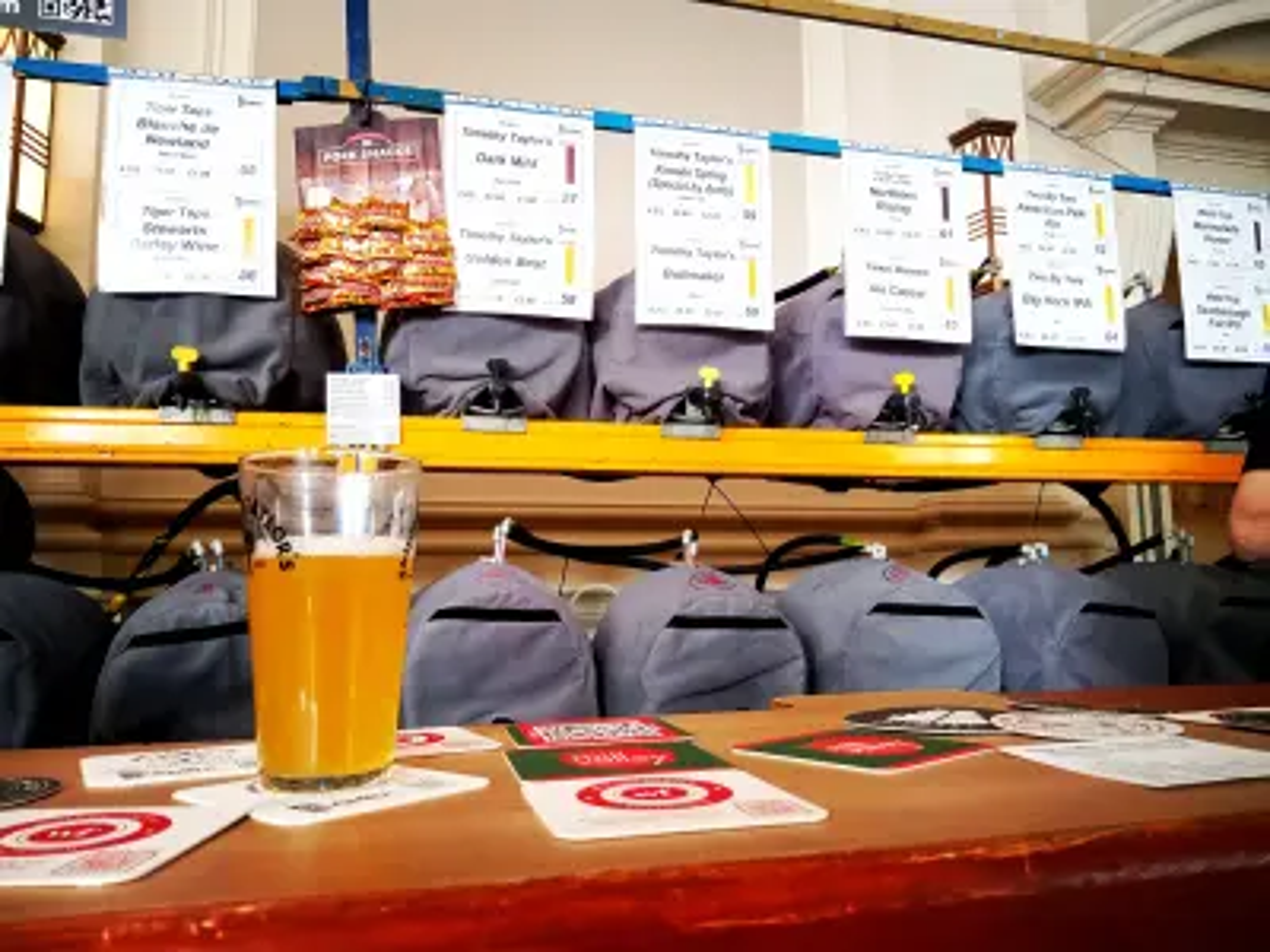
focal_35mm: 28
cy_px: 476
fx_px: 1027
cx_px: 635
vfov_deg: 49.7
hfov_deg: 63.4
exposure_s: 1/33.3
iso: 262
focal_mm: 3.54
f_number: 2
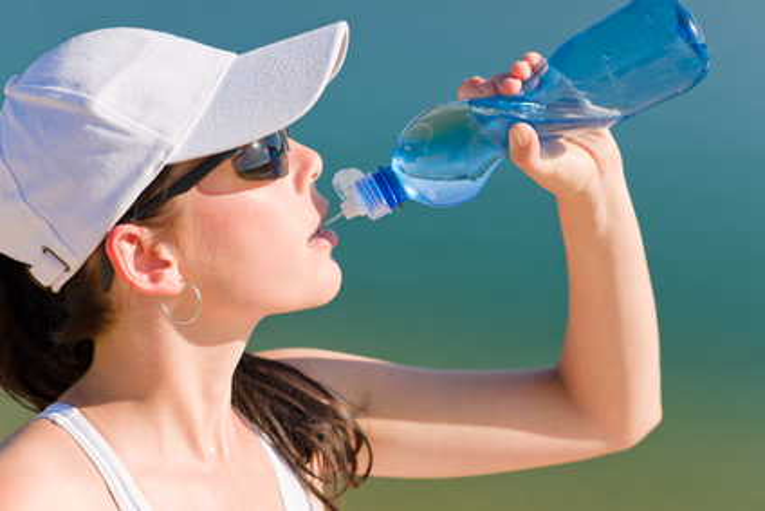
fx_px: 1807
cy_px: 256
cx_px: 382
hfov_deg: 23.9
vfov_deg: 16.1
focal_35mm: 85
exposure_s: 1/1000
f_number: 4
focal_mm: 85
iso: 100
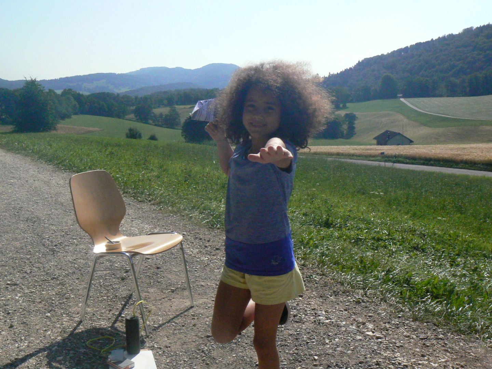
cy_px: 184
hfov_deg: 47.9
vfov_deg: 36.8
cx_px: 246
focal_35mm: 39
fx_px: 554
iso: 400
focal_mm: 6.4
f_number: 8
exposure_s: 1/2000
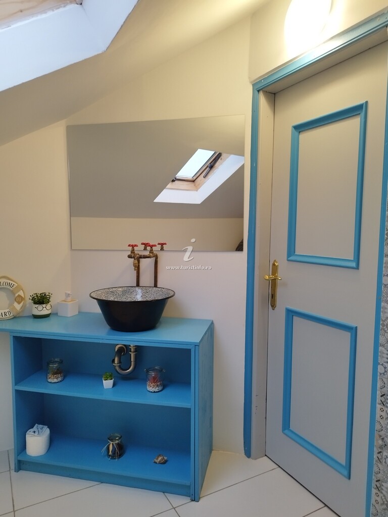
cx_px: 194
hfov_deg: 56.8
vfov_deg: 71.6
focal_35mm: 24
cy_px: 258
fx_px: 359
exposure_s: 1/50
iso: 170
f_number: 1.89
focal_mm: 5.89
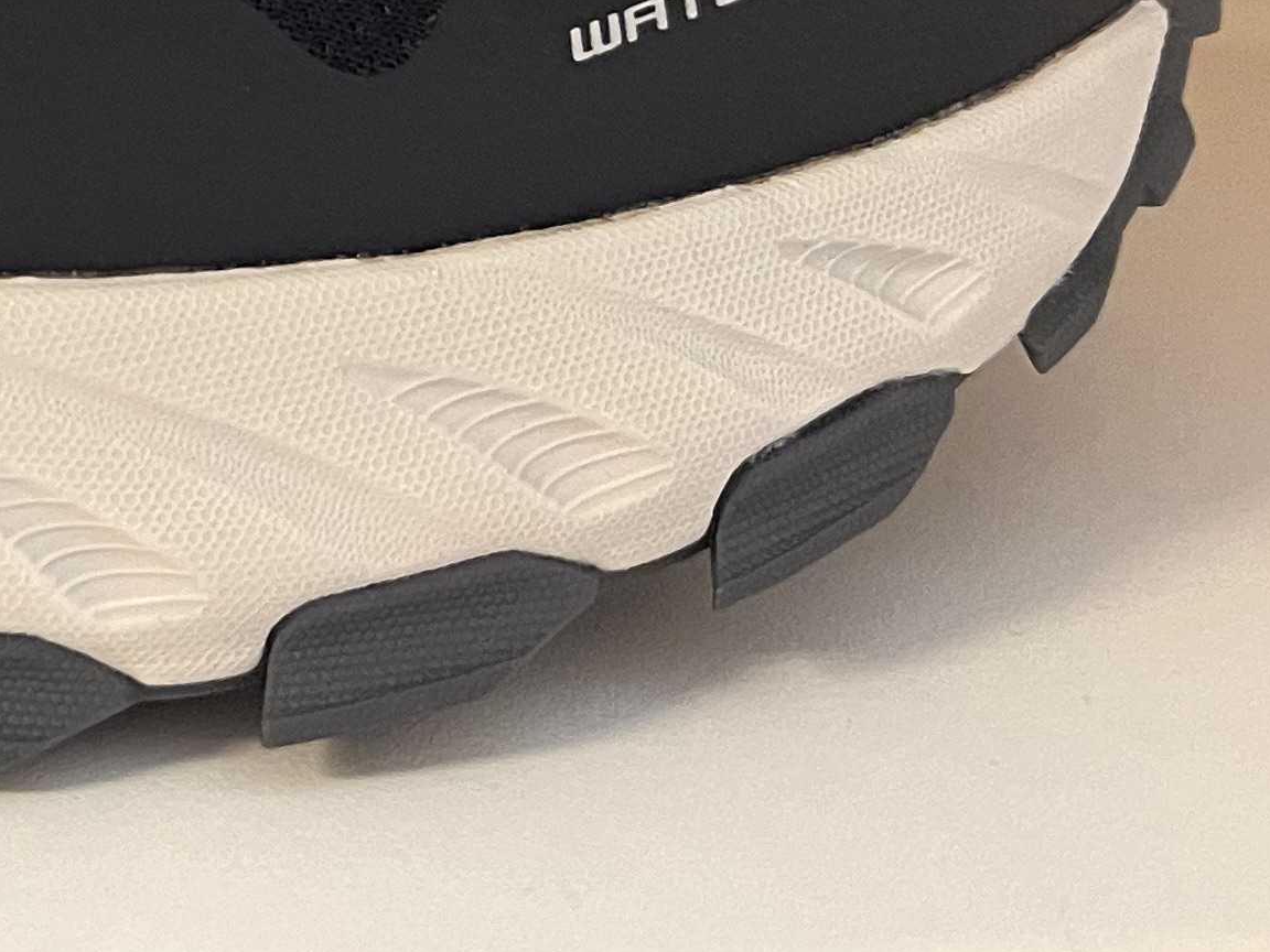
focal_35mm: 91
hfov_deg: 19.0
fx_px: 3339
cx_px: -621
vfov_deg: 14.6
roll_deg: -0.8
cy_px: -666
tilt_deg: -8.6
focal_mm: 5.7
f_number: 1.5
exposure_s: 1/50
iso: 320
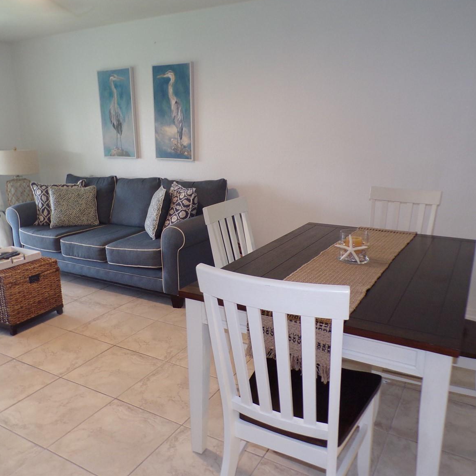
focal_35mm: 29
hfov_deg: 55.6
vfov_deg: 55.6
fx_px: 451
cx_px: 225
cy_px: 232
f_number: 3
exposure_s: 1/34
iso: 170
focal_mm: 4.3
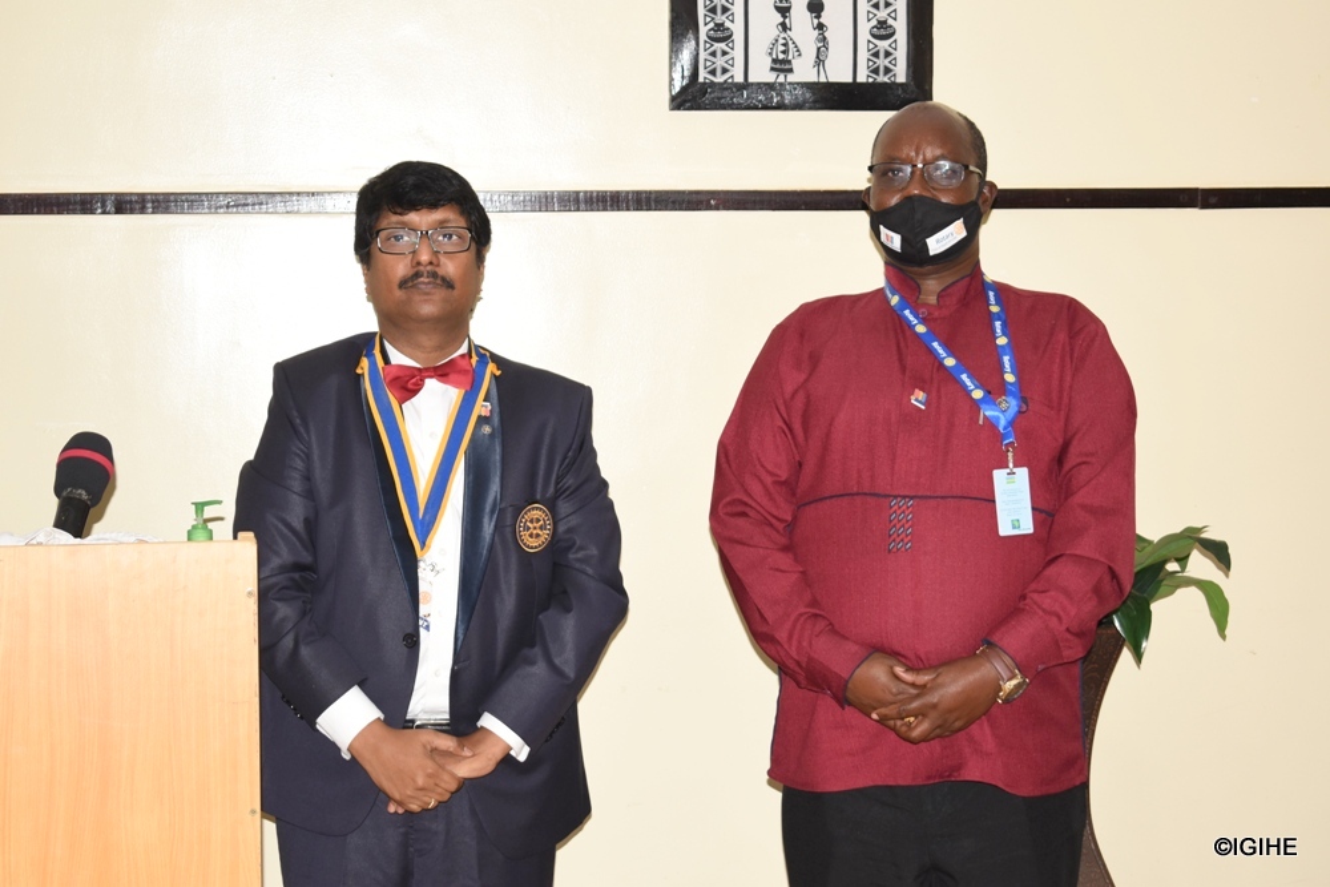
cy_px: 444
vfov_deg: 18.9
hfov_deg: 28.1
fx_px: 2660
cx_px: 665
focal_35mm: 72
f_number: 5.3
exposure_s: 1/100
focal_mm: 48
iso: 500
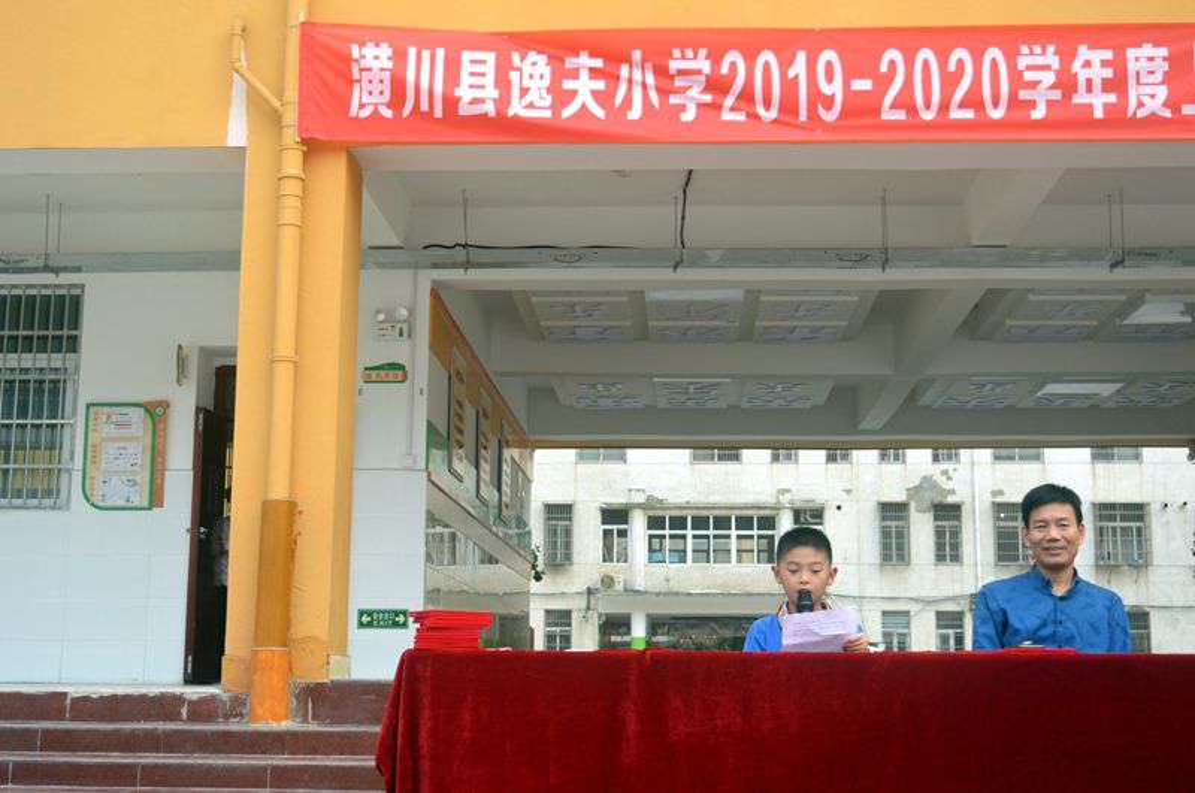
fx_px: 1691
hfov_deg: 38.9
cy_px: 396
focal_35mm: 51
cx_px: 598
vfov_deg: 26.4
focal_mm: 34
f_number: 5.6
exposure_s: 1/125
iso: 160
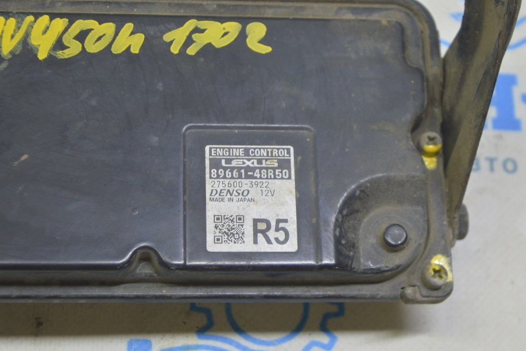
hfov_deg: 24.3
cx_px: 262
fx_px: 1220
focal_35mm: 84
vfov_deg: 16.4
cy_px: 176
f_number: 5.6
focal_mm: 55
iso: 400
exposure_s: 1/20
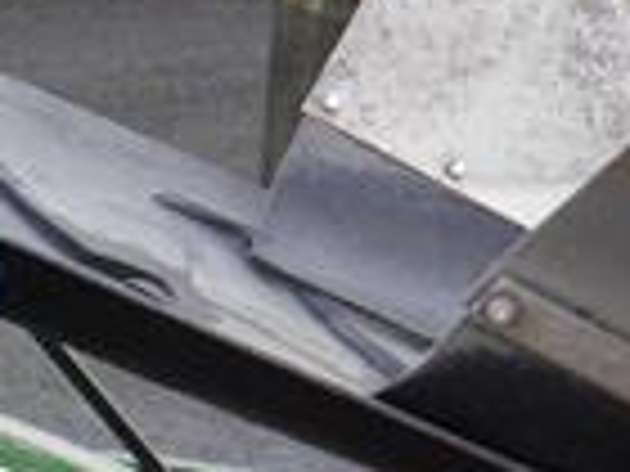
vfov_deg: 10.7
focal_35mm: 137
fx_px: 2493
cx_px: -794
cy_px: 512
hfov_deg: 12.1
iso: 160
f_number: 3.6
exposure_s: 1/100
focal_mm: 15
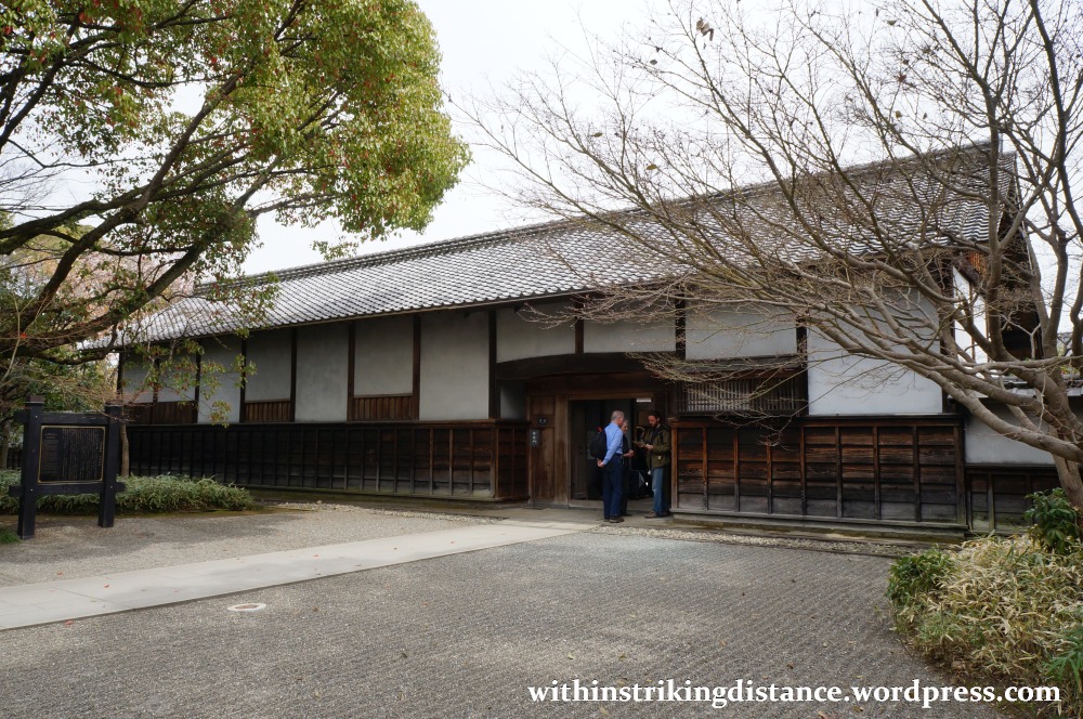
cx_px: 542
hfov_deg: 67.4
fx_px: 811
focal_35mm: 27
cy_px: 360
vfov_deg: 47.8
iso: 200
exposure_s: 1/100
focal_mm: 18
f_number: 13
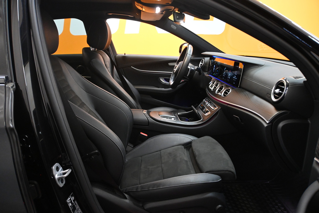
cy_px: 106
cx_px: 160
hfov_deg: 43.0
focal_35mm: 46
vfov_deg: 29.4
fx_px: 405
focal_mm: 30.5
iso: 3200
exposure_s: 1/100
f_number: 5
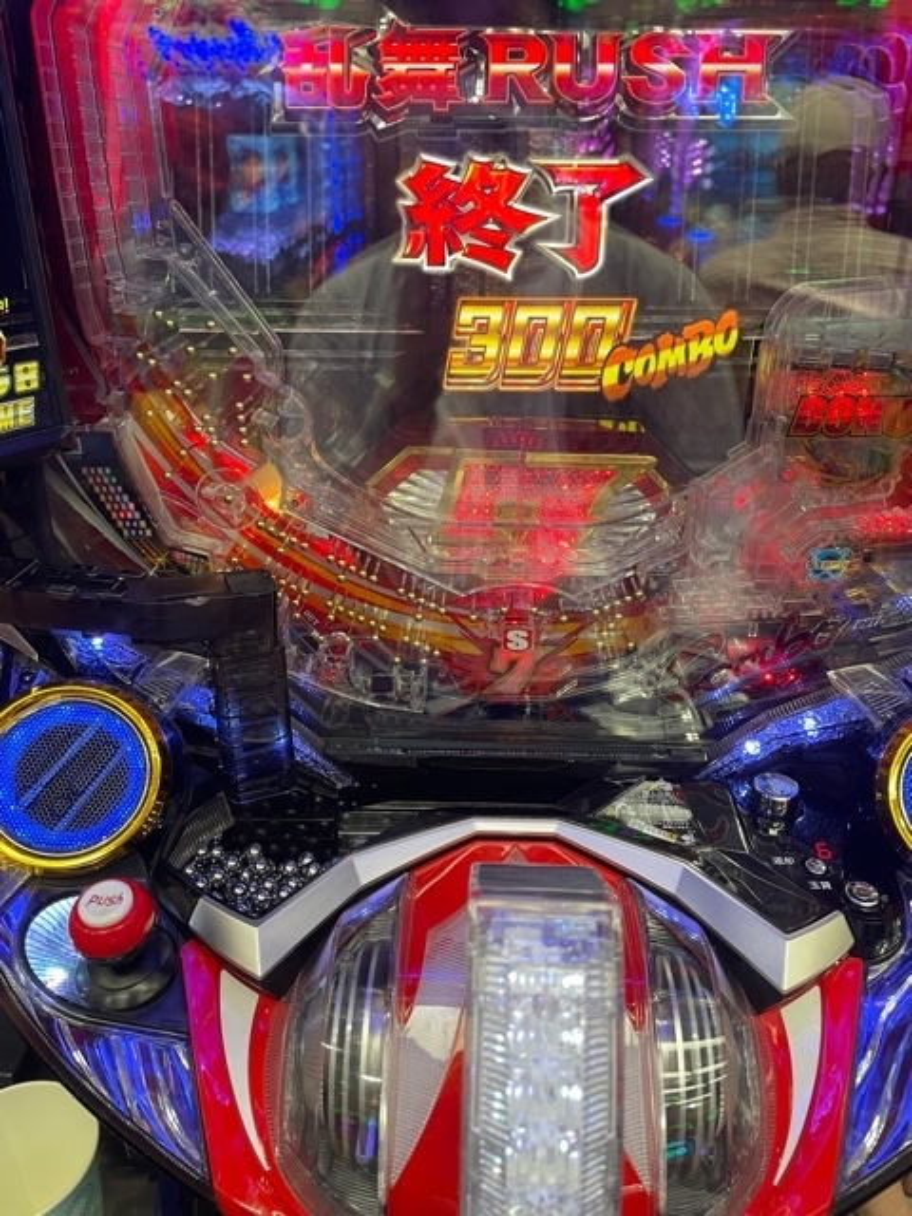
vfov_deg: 67.3
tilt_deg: -26.3
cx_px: 456
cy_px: 608
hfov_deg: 53.1
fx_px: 913
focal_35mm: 26
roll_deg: -0.2
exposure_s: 1/79
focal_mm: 4.2
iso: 125
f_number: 1.6
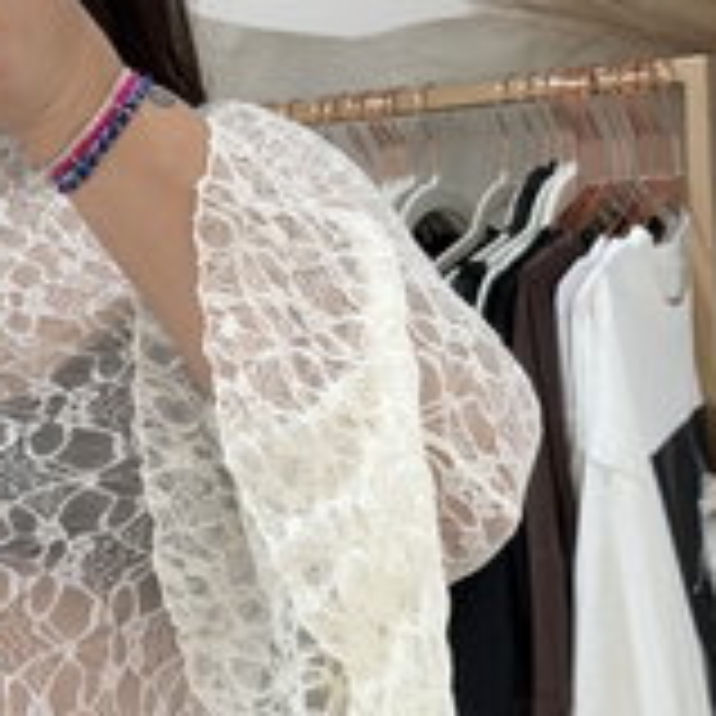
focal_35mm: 142
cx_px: -171
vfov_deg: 12.3
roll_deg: +5.4
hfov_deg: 12.0
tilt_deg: -23.4
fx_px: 3323
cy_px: 547
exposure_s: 1/50
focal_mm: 6.76
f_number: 1.78
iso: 50
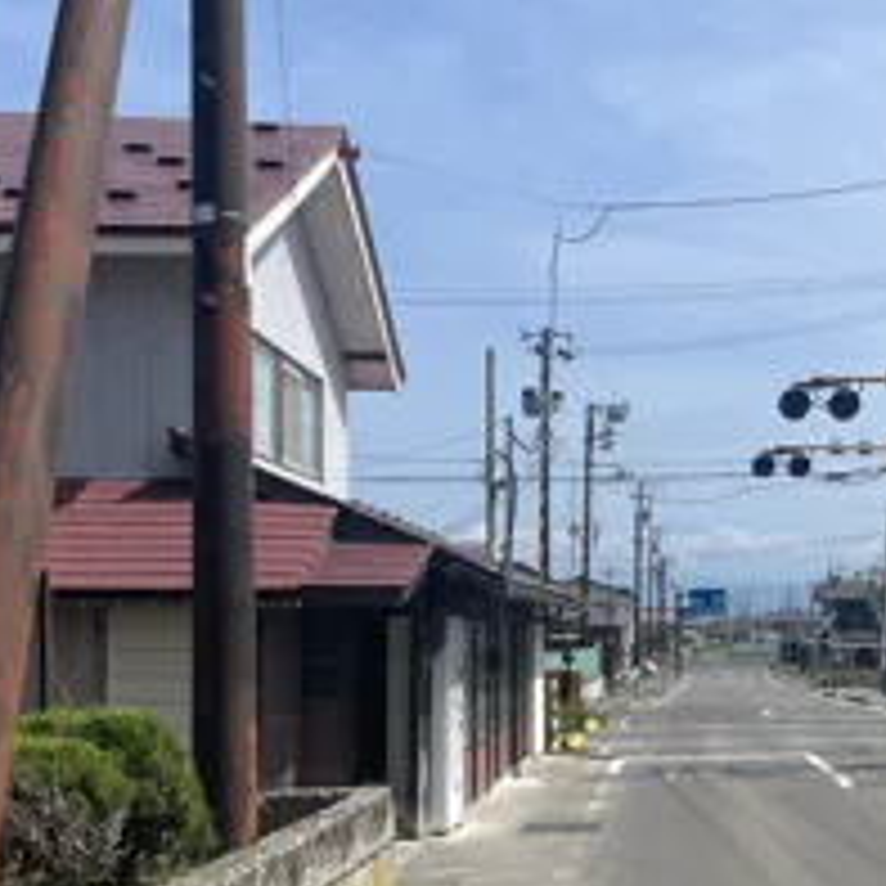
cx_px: 877
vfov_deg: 30.2
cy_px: 625
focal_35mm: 56
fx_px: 1622
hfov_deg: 28.7
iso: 32
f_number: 1.6
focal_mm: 4.2
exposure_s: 1/4651
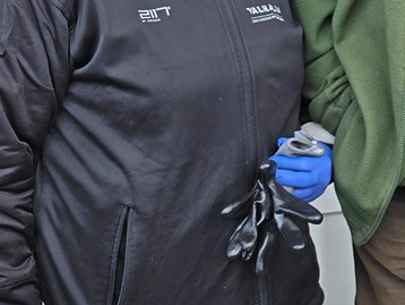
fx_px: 901
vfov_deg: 18.8
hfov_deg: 21.0
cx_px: 626
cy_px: 18
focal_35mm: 77
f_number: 1.7
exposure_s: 1/180
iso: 50
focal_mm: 6.3
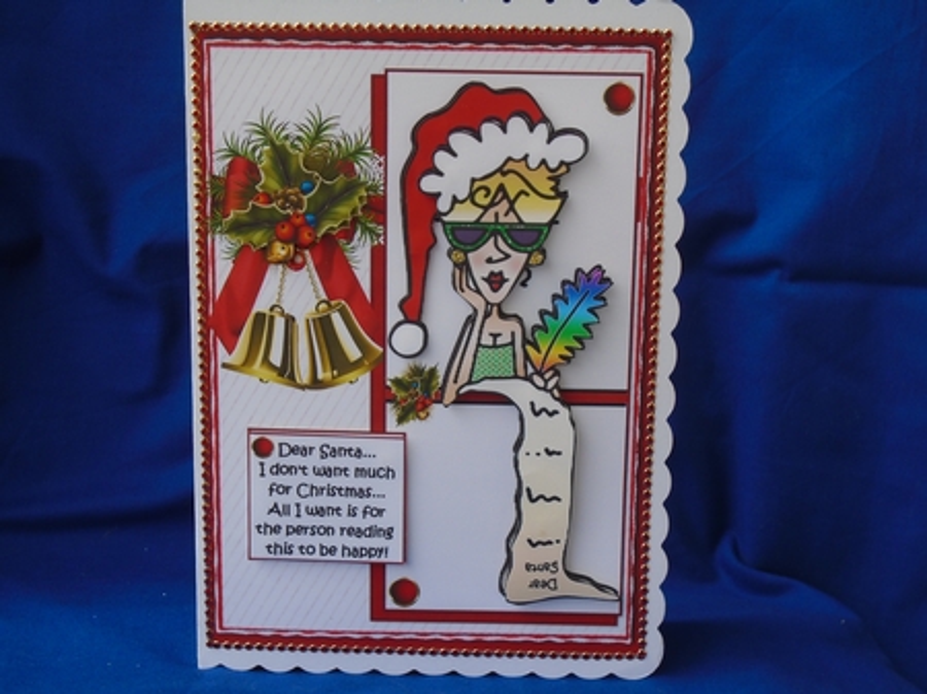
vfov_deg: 29.6
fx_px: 1311
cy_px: 347
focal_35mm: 49
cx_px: 464
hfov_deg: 38.9
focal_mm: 8.7
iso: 100
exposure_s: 1/320
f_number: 4.5
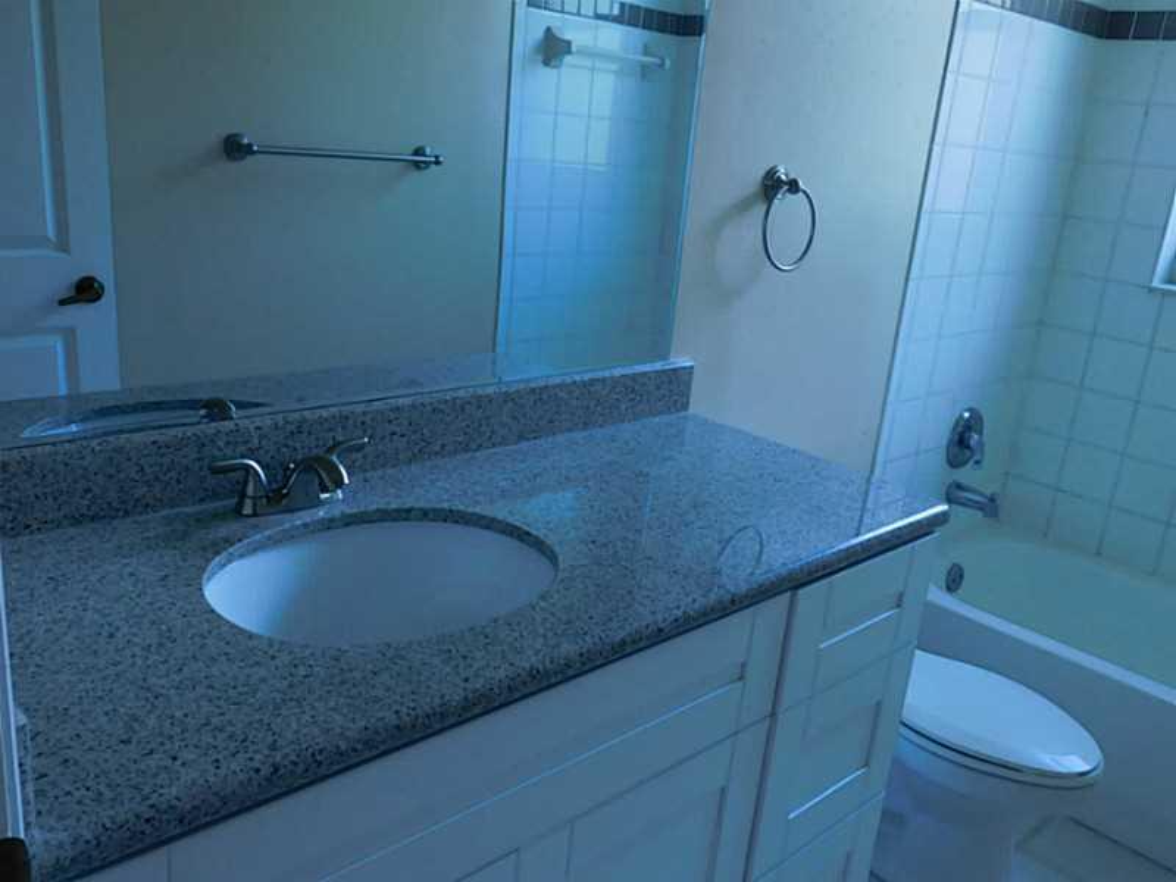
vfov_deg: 46.8
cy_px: 441
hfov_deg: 60.0
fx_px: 1019
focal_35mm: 30
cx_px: 588
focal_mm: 5.3
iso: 125
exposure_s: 1/40
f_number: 3.2
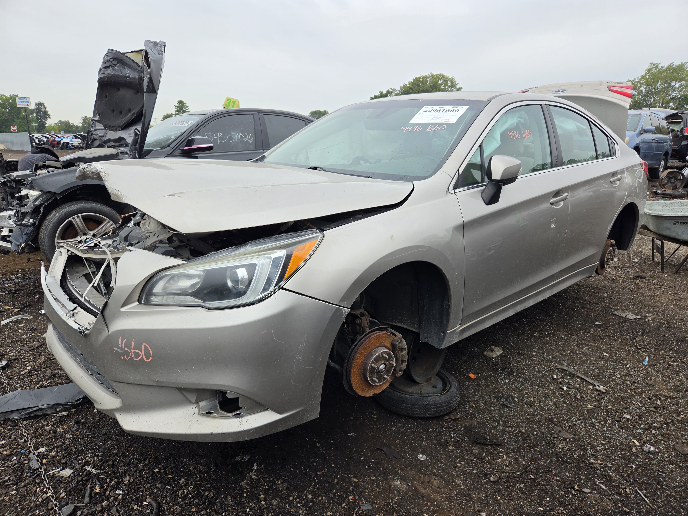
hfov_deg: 73.9
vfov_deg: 58.9
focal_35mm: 23
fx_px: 457
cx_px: 344
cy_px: 258
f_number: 1.8
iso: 40
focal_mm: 5.4
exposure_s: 1/180
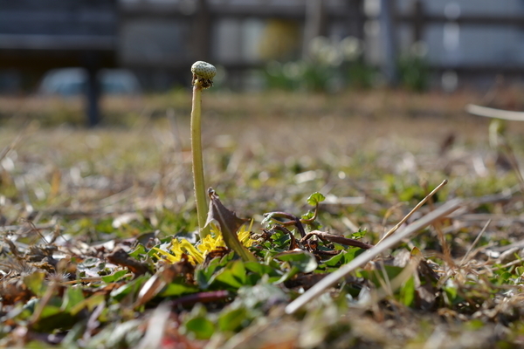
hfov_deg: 33.4
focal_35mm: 60
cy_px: 174
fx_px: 873
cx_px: 262
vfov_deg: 22.6
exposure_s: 1/250
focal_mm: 40
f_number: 8
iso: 100
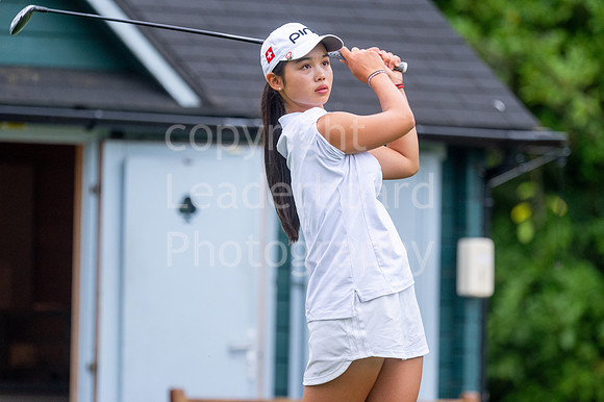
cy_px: 201
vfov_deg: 3.1
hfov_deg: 4.6
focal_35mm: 450
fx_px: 7545
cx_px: 302
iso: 500
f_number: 4
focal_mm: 300
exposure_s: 1/400
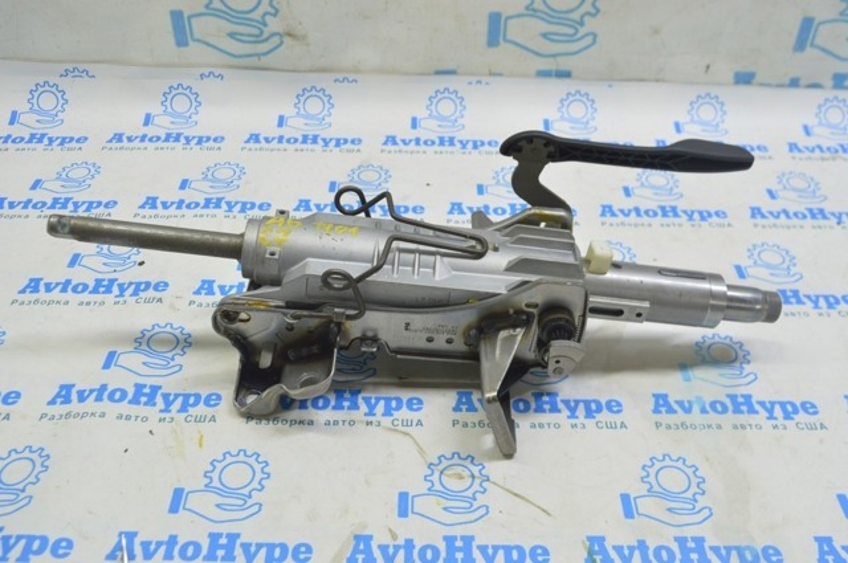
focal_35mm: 36
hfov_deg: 53.2
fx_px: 847
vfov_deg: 36.8
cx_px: 424
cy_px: 282
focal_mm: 24
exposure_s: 1/20
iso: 400
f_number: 5.6
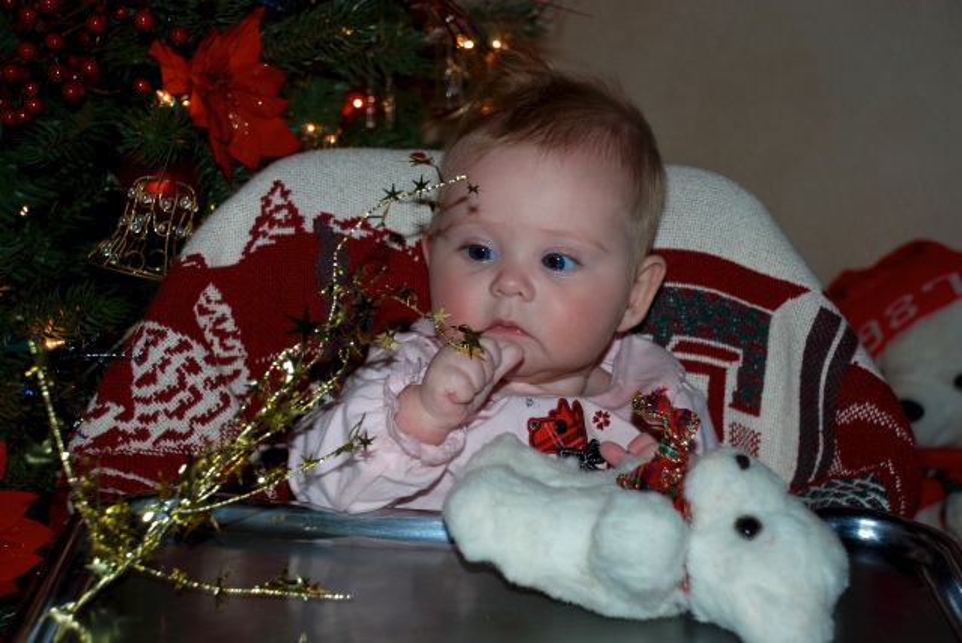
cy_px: 322
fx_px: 1605
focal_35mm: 60
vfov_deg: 22.7
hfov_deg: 33.4
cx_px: 481
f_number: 4.5
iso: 200
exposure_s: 1/60
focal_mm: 40
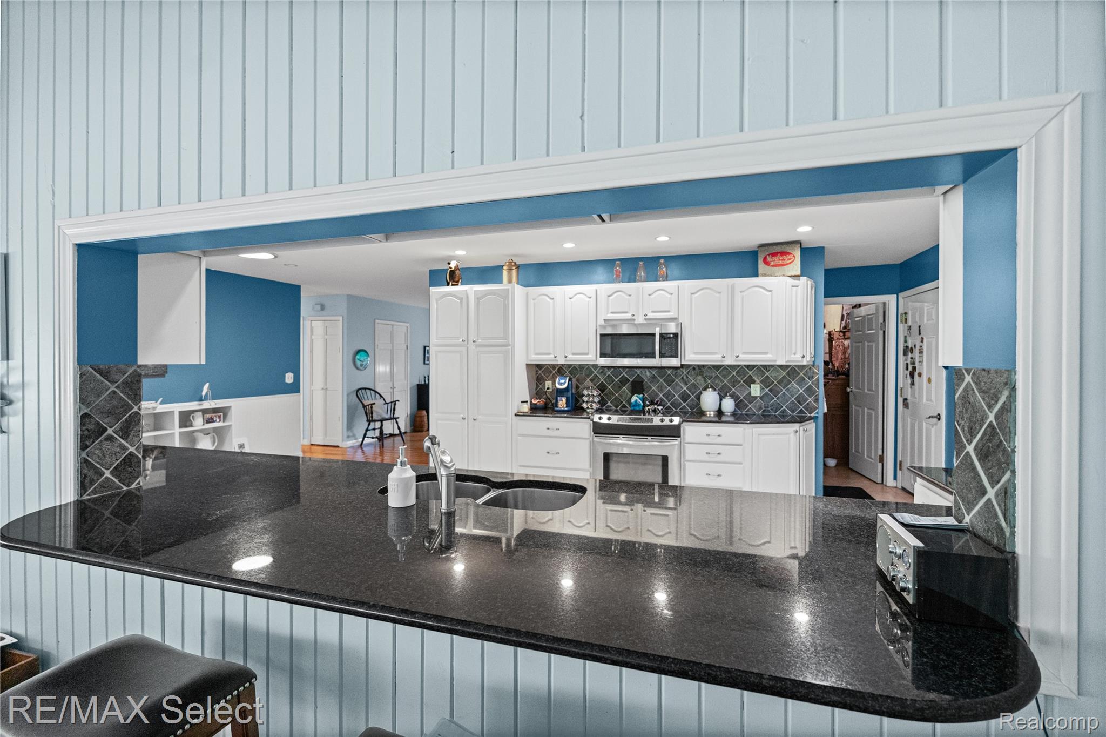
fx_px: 491
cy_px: 368
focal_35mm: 16
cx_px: 553
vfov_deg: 73.7
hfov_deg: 96.8
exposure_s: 1/60
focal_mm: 16
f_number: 4
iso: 6400
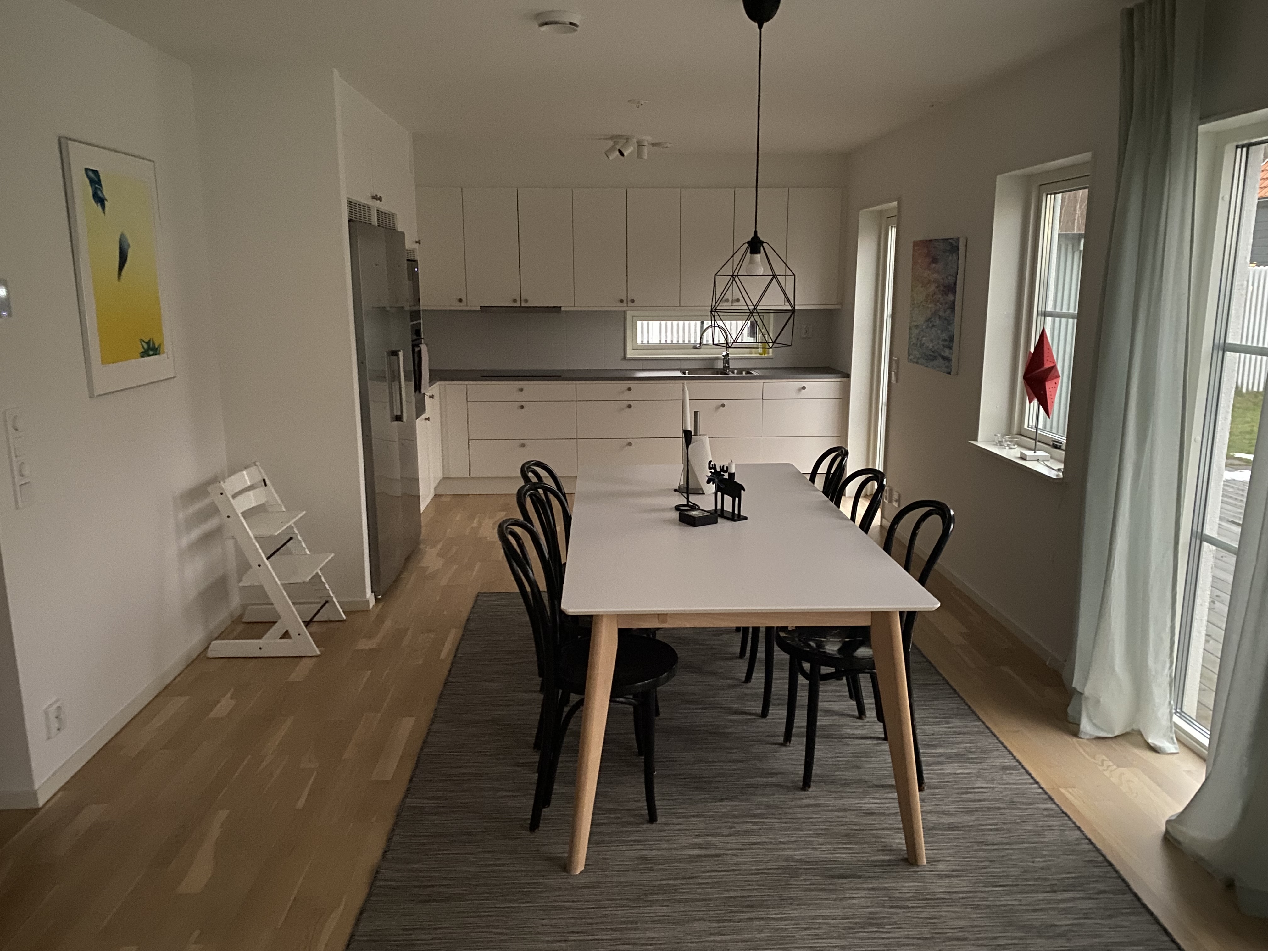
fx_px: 952
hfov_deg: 67.3
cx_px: 634
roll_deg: +0.0
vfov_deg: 53.1
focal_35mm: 26
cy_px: 476
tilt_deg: -11.4
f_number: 1.8
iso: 500
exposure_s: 1/8
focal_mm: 4.25
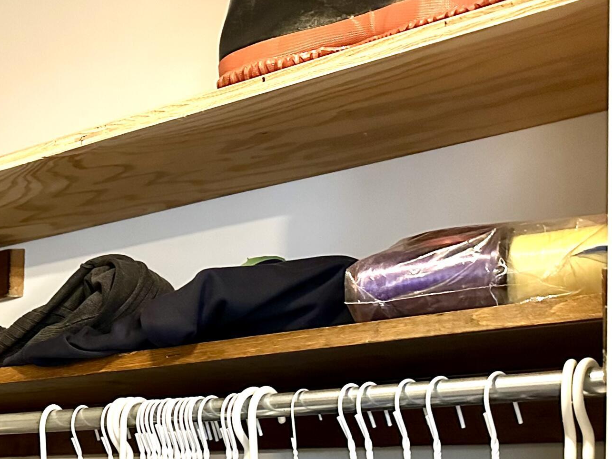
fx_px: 990
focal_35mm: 56
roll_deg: -1.3
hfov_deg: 30.1
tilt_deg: +1.4
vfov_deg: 24.6
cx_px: -90
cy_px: 486
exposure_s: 1/40
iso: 800
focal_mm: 6.86
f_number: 1.78
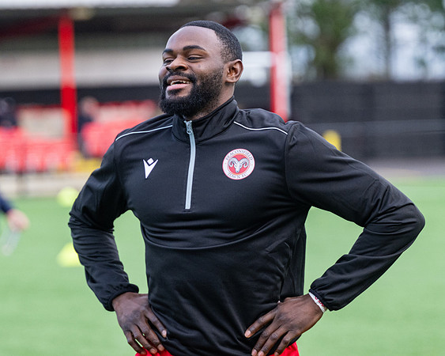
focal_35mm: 276
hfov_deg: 7.0
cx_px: 240
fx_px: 3629
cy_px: 168
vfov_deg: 5.6
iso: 800
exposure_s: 1/1250
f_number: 4
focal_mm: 155
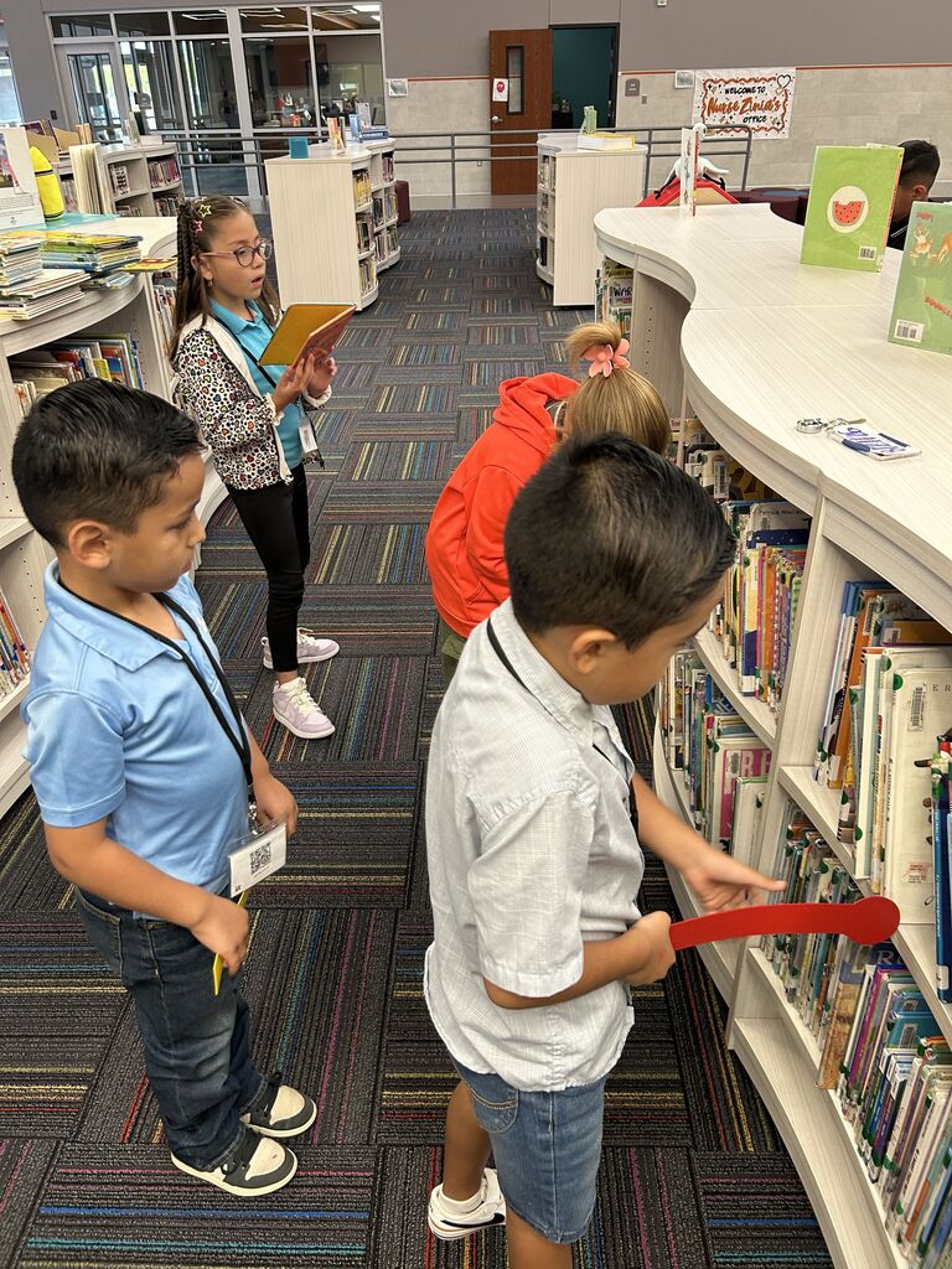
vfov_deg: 67.3
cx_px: 476
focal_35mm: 26
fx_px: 953
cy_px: 634
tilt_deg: -29.2
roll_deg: +1.1
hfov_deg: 53.1
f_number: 1.5
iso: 125
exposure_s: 1/82
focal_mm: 5.7
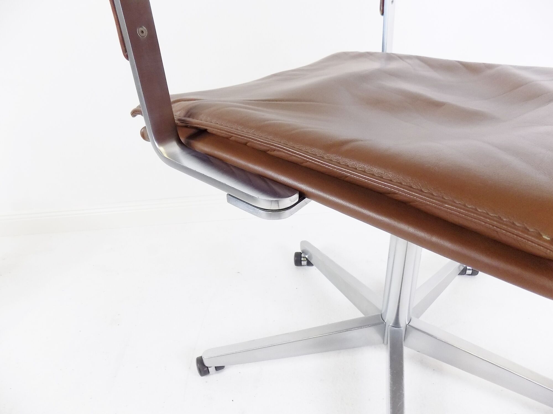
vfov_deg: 58.9
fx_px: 367
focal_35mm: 23
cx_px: 276
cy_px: 207
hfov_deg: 73.9
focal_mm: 4
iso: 180
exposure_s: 1/30
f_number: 3.1
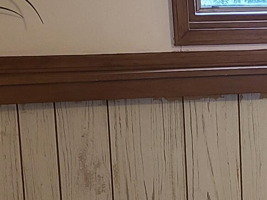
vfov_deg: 11.1
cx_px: 436
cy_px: 179
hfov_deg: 13.7
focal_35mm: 133
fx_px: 1026
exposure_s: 1/60
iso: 100
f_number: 1.8
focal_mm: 5.4
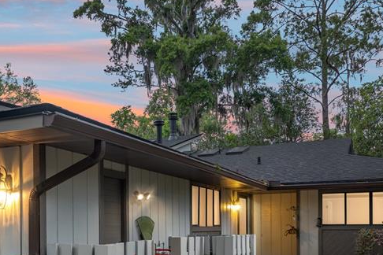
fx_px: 426
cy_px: 225
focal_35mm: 40
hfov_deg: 48.4
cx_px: 174
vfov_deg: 31.9
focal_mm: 19
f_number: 7.1
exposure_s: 1/6
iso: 320
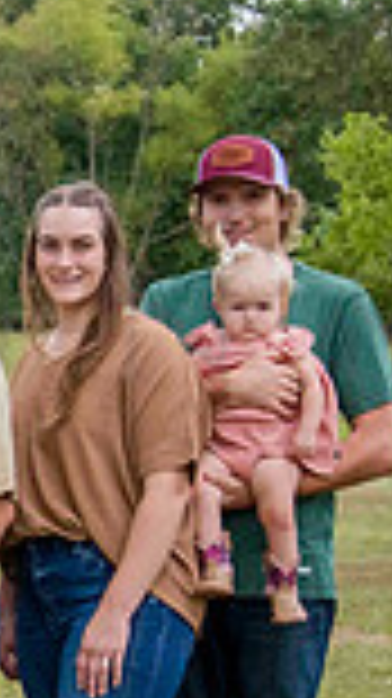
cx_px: -415
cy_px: 547
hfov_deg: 7.8
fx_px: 2758
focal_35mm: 149
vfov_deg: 14.4
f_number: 5.6
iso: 400
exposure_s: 1/500
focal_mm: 38
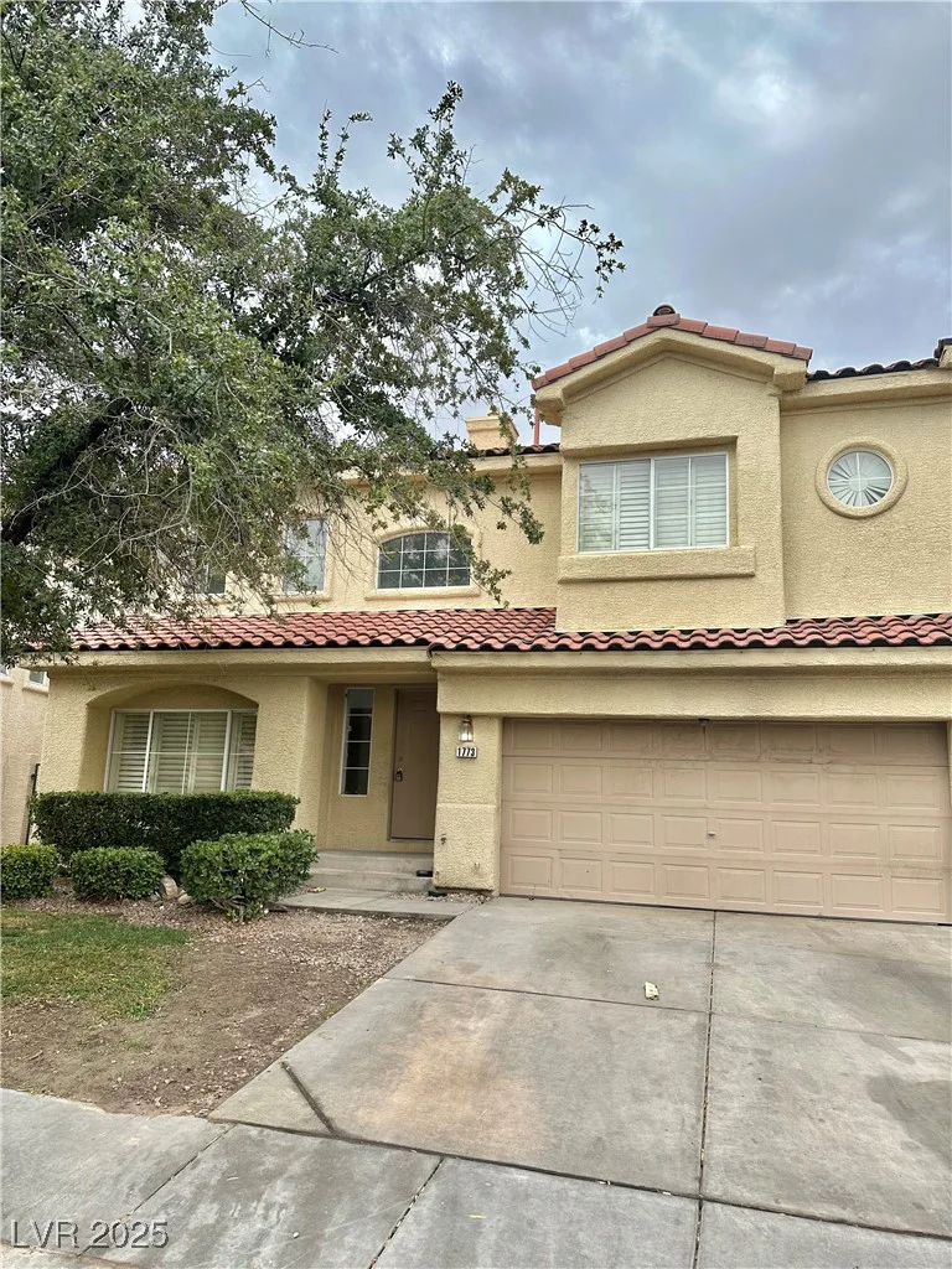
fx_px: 880
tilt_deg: +10.3
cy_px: 634
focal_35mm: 24
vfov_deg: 71.6
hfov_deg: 56.8
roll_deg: -1.6
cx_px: 476
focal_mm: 6.86
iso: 80
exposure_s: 1/2525
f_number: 1.78
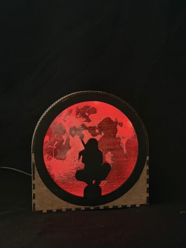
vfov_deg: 39.6
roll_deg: +1.3
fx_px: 344
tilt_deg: -5.9
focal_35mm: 48
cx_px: 93
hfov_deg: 30.3
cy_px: 124
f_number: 1.78
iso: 640
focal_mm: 6.86
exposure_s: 1/40
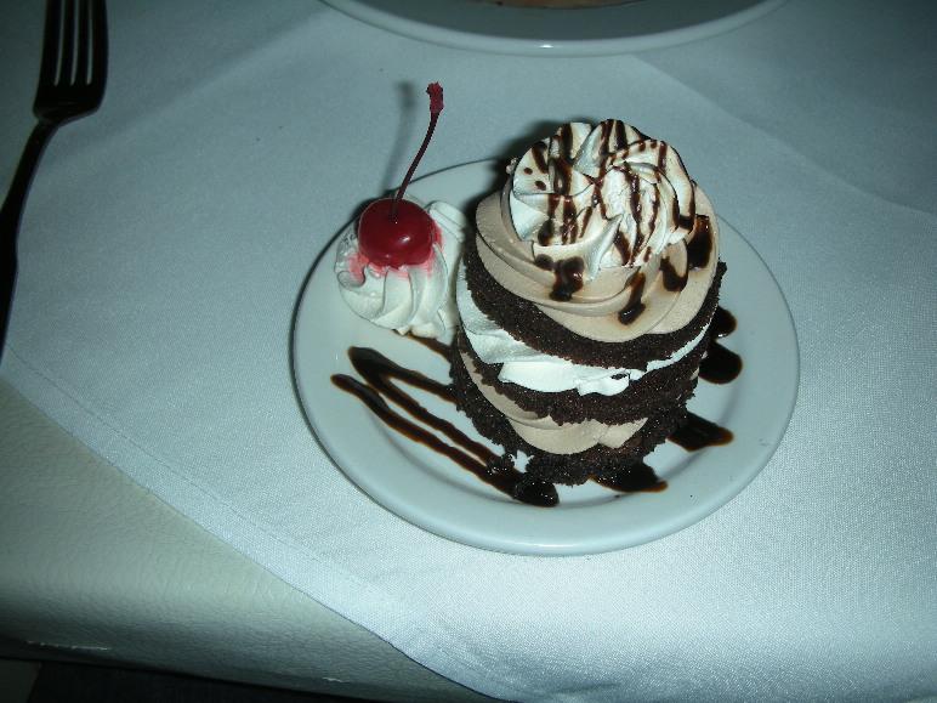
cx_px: 468
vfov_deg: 40.7
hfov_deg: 52.6
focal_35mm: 35
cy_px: 352
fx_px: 947
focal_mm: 5.8
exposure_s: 1/60
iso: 50
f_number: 2.8
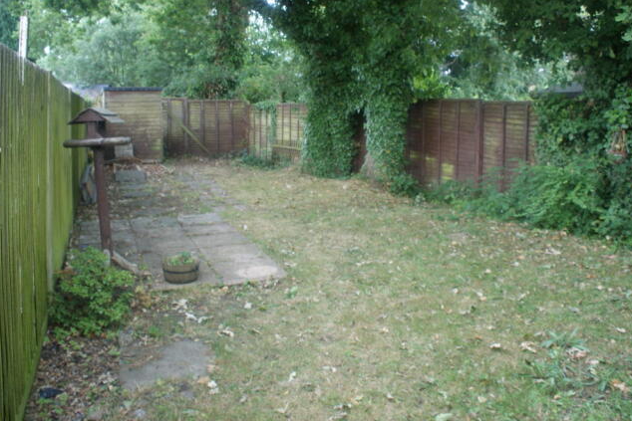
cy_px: 208
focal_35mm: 31
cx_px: 319
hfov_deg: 60.3
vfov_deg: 42.3
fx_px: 544
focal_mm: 20
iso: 100
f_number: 4
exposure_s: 1/30
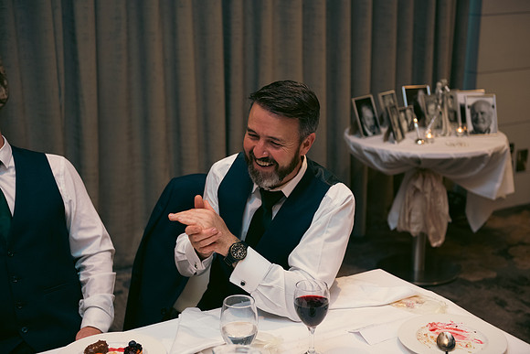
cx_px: 265
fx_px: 810
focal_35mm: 55
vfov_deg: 24.6
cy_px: 177
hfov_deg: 36.2
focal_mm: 55
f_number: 3.5
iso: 800
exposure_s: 1/160
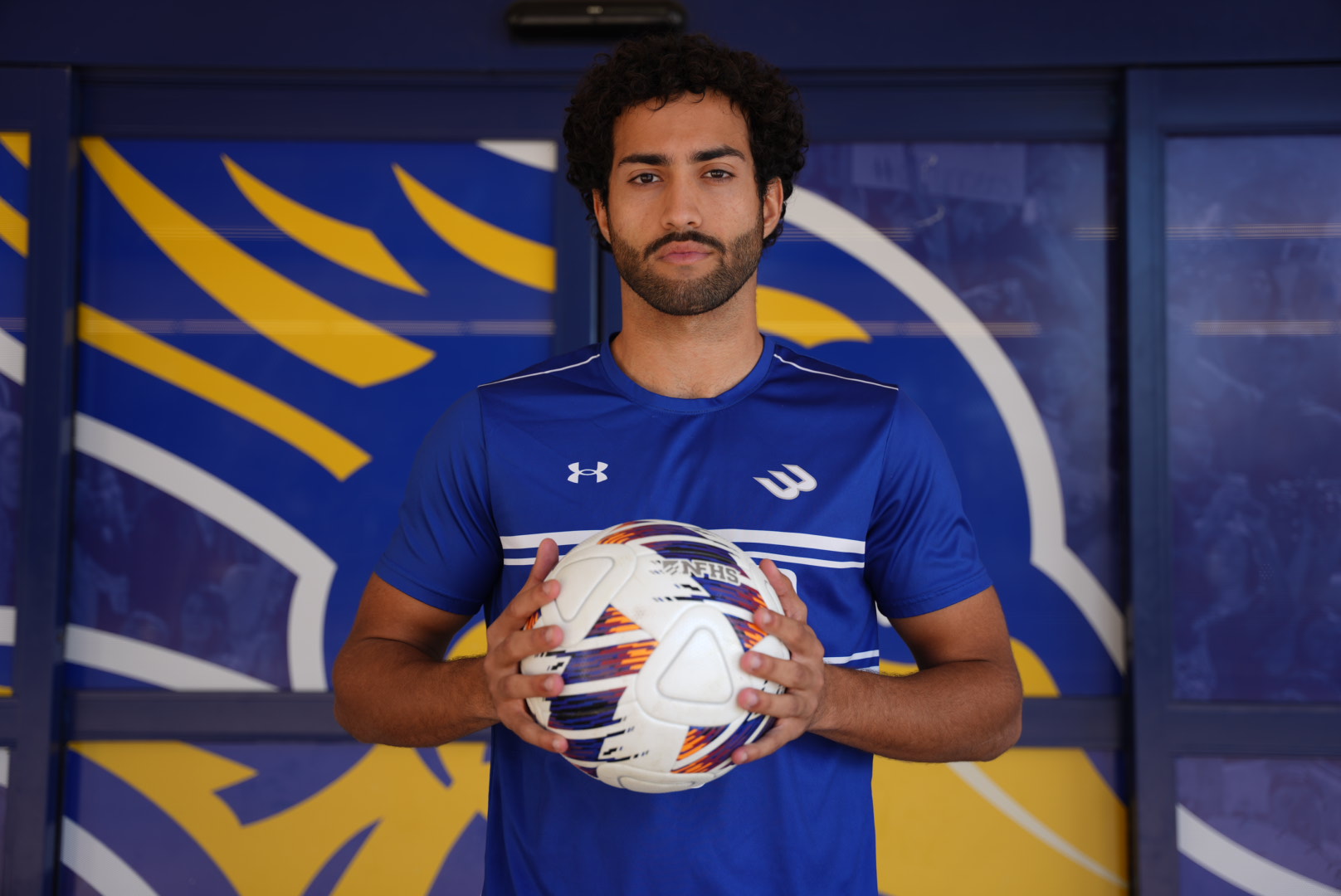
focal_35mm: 47
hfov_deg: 41.7
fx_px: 1759
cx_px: 670
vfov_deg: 28.6
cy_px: 448
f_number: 2.8
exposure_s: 1/250
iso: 50
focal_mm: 47.2
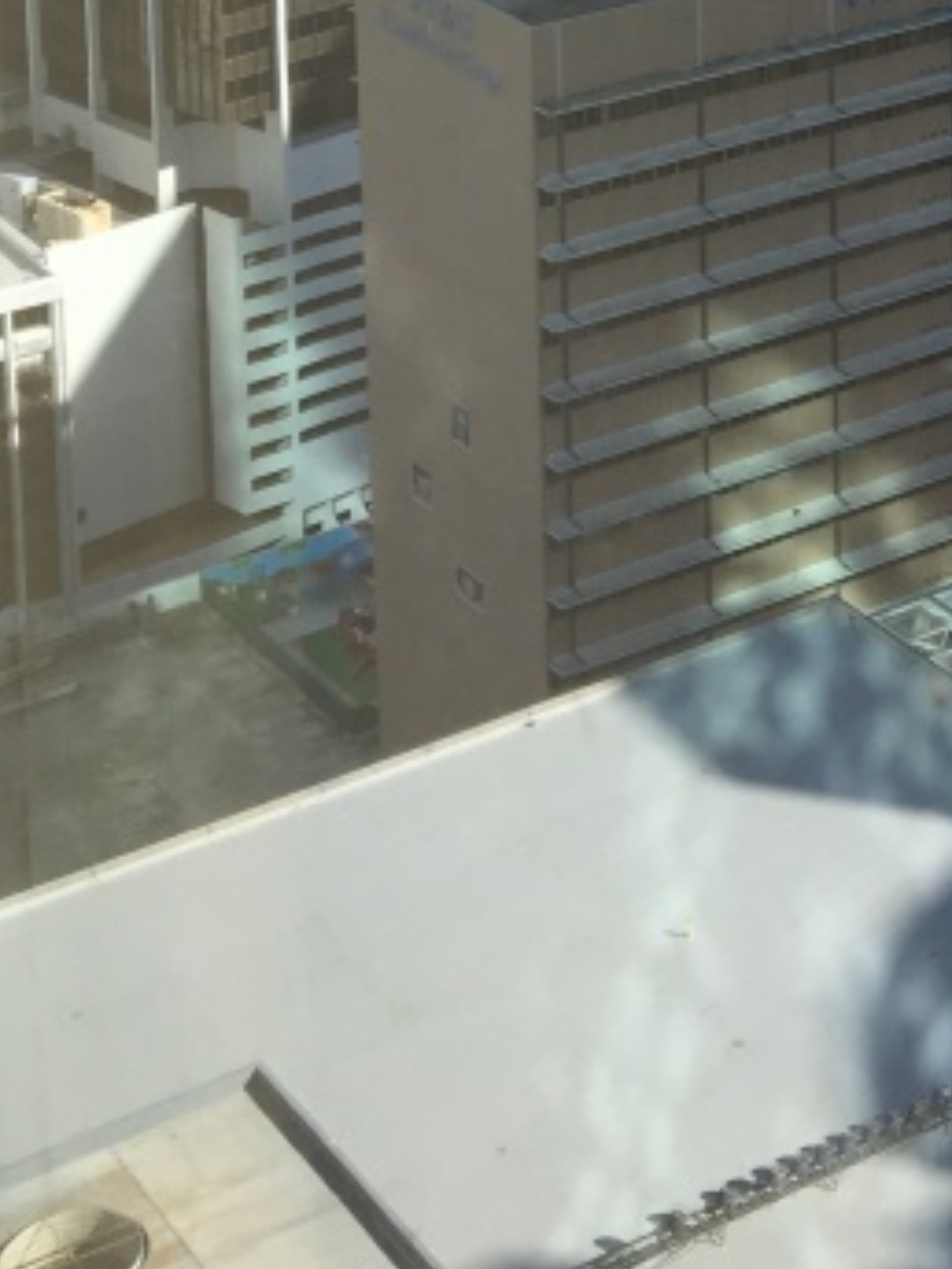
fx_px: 3300
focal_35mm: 90
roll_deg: +1.8
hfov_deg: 15.9
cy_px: -516
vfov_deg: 19.5
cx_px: 1063
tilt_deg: -9.2
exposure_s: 1/150
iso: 25
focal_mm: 4.15
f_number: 2.2
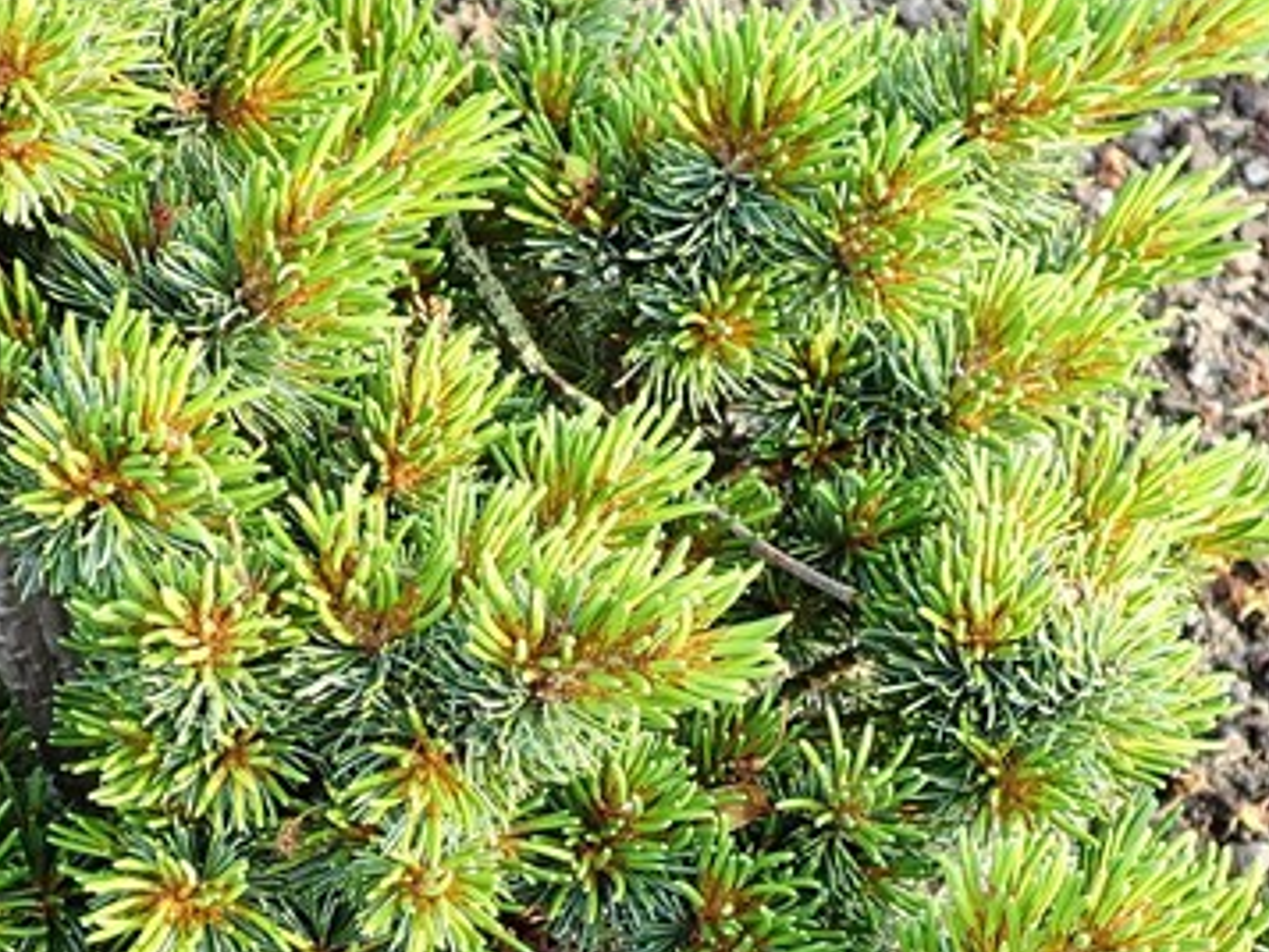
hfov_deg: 22.6
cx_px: 334
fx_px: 3154
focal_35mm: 86
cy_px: 860
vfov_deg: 16.9
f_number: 2.3
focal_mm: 5.5
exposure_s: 1/100
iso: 100
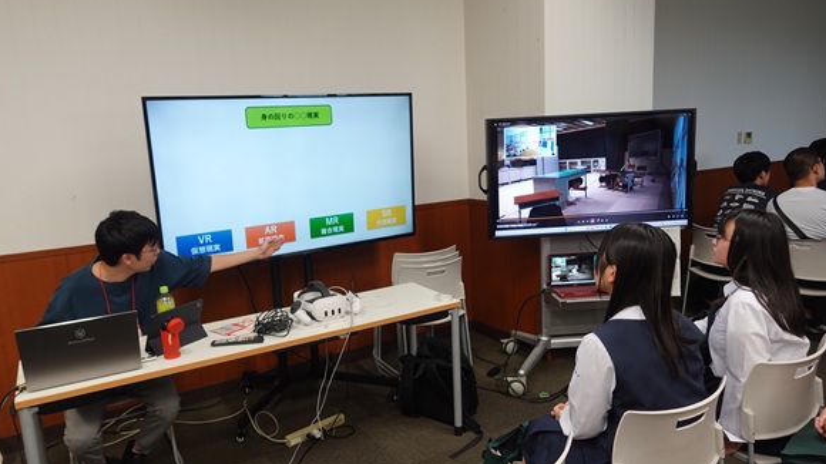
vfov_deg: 44.3
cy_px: 243
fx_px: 569
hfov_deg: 71.9
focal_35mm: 26
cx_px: 403
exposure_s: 1/30
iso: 125
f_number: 2.8
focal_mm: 9.4
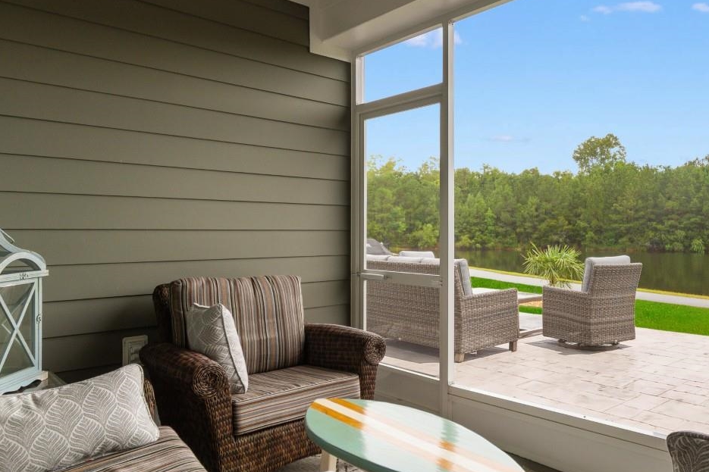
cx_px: 491
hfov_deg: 66.9
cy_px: 230
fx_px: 512
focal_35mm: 26
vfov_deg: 49.5
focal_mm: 10
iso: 100
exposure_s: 1/100
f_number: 5
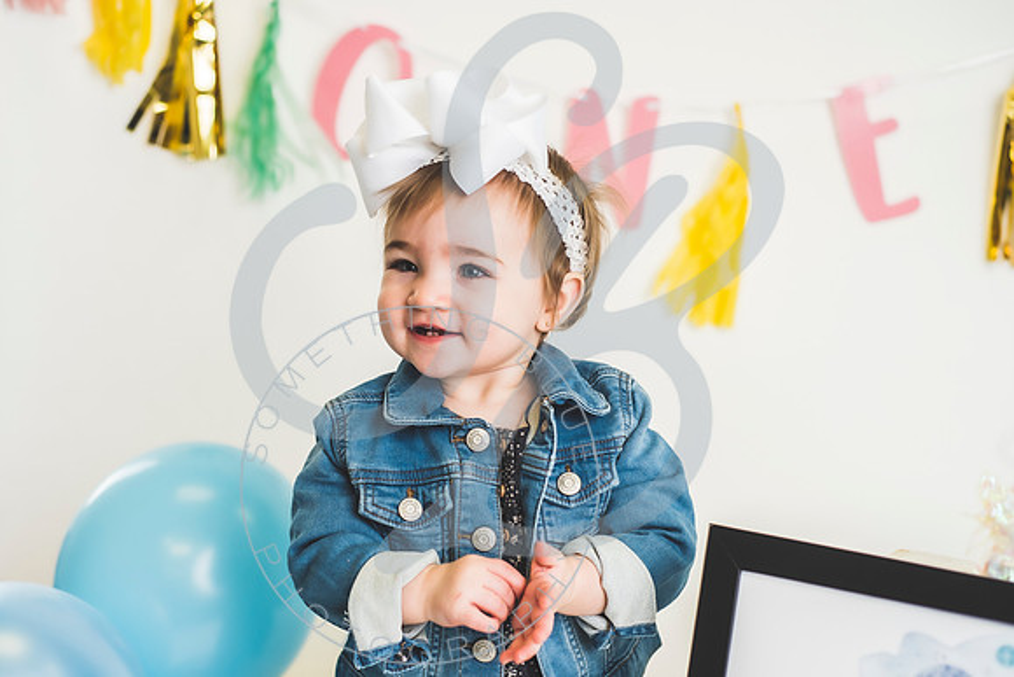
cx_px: 475
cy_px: 338
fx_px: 1520
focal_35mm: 54
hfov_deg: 36.9
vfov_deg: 25.1
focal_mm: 50
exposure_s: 1/160
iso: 200
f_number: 2.8
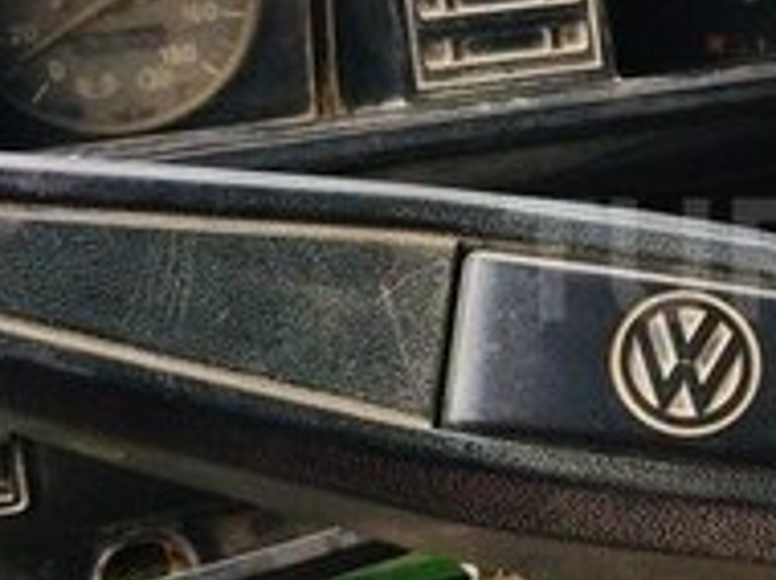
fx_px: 2261
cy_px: 259
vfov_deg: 14.6
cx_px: 923
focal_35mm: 101
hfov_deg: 18.5
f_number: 2.2
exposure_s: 1/100
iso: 64
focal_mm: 4.15
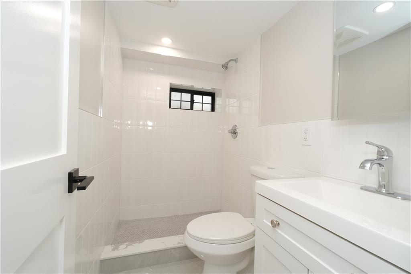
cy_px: 137
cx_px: 206
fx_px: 171
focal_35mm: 15
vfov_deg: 77.3
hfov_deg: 100.4
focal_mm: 10
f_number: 9
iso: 1600
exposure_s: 1/100
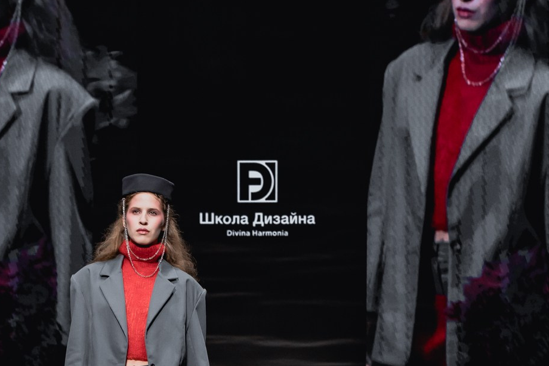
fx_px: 1814
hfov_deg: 17.2
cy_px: 466
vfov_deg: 11.2
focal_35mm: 119
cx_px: 203
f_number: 4.5
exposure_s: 1/250
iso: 2000
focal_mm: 57
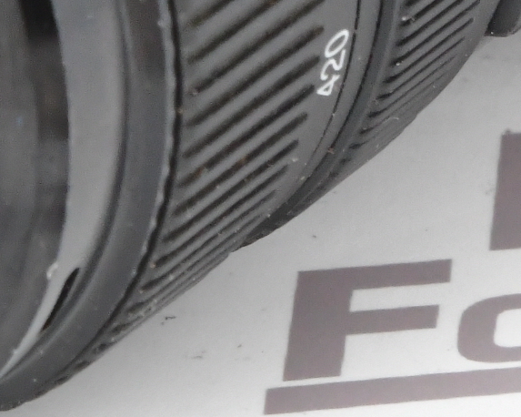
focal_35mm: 812
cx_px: 406
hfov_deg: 2.4
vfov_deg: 1.9
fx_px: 12516
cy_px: -607
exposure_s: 1/80
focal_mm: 120
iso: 2500
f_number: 14
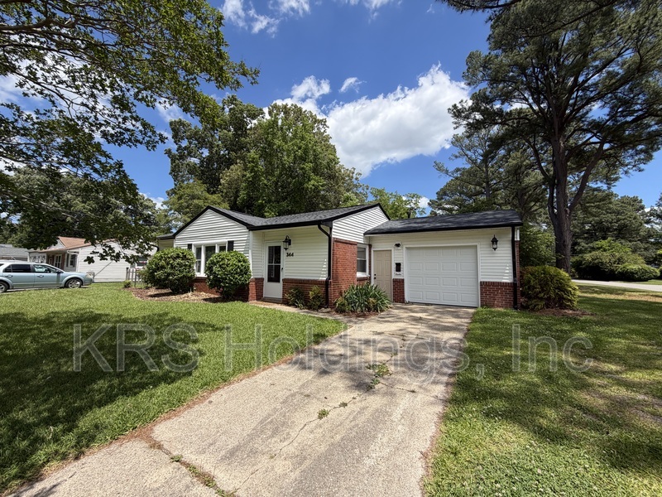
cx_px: 331
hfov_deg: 102.1
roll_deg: +0.0
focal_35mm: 14
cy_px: 248
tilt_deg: +5.1
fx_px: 268
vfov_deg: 85.7
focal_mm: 2.22
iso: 25
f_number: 2.2
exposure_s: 1/770
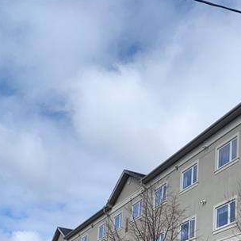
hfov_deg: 29.2
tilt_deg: +10.7
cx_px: 173
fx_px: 457
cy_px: 254
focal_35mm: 58
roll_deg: -3.3
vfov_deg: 27.4
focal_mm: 4.25
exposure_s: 1/2481
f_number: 1.8
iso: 25
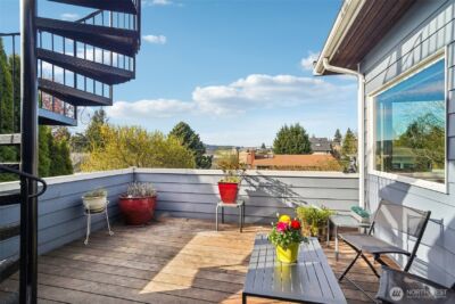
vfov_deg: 73.8
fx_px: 202
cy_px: 152
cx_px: 228
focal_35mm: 16
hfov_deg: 96.7
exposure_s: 1/1600
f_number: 8
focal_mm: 16
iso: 1600
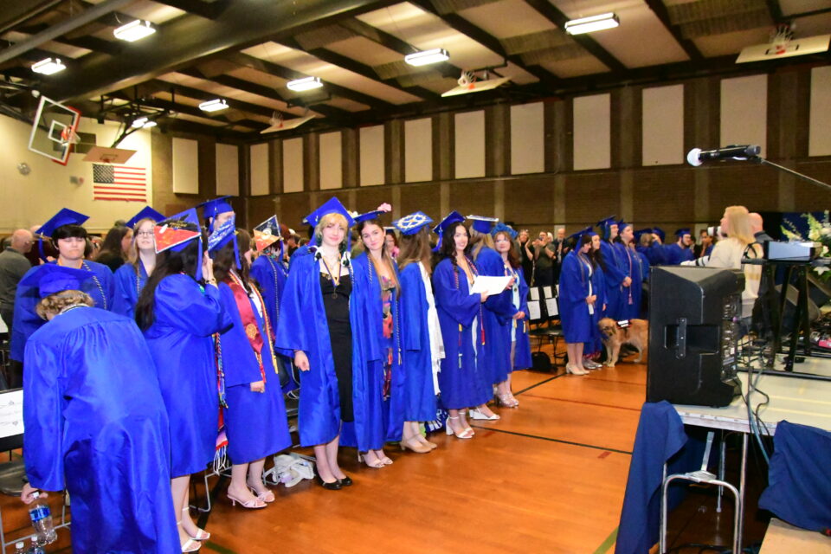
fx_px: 623
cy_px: 277
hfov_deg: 67.4
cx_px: 416
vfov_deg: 47.9
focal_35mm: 27
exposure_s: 1/250
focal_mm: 18
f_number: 5.6
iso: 25600
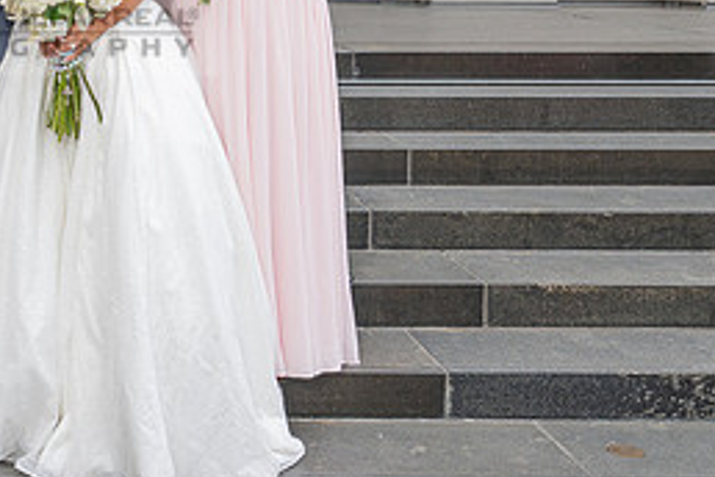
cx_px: -17
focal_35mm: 63
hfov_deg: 29.6
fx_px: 1251
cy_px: 10
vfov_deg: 20.9
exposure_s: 1/200
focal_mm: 28
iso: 200
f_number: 5.6
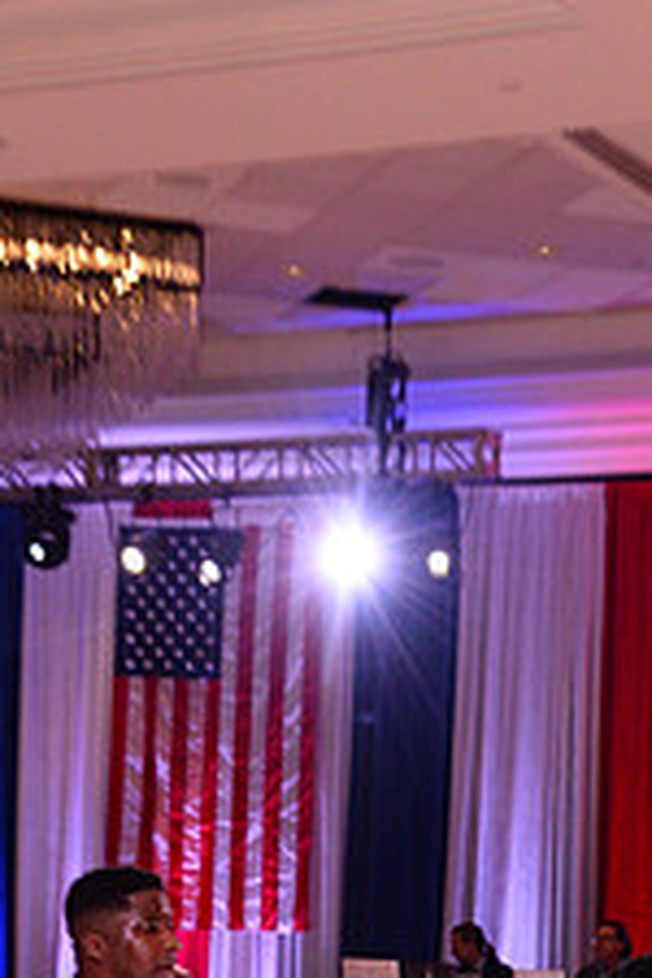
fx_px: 3504
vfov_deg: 15.3
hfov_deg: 10.6
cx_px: 411
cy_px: 1213
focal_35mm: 129
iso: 2500
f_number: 6.3
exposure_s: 1/250
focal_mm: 50
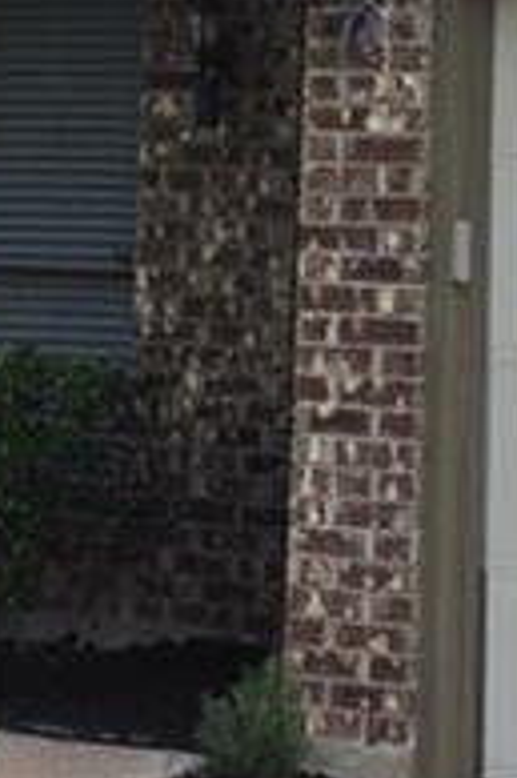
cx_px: 329
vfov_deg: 10.6
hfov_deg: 7.2
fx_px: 4100
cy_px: -255
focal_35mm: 190
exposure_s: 1/200
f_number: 9
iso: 200
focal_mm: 24
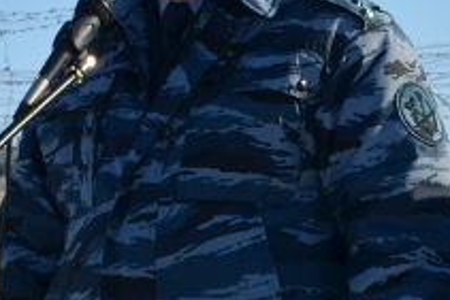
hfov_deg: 15.4
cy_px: 113
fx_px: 1601
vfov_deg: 10.7
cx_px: 550
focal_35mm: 128
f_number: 9
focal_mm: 30
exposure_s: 1/320
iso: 100
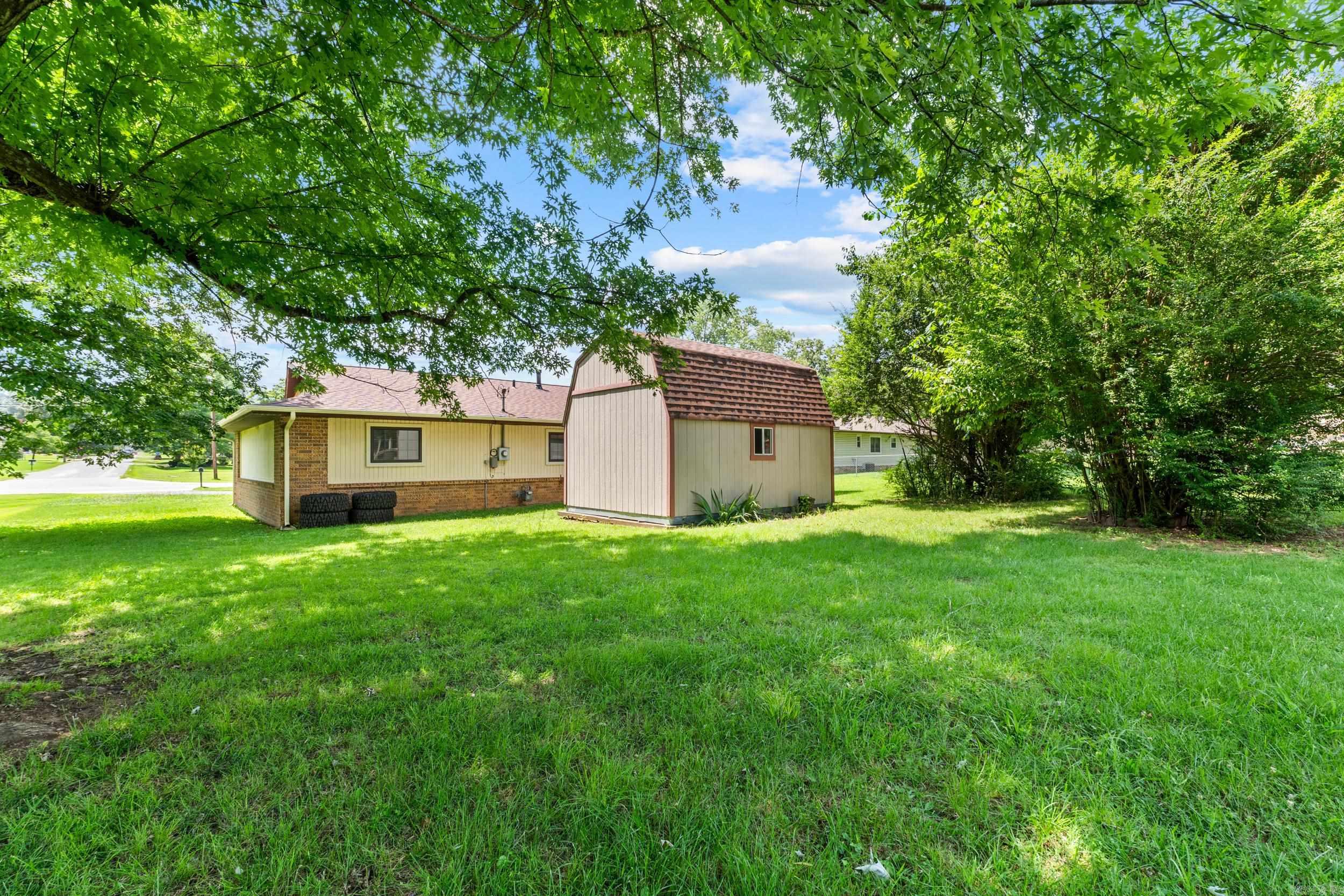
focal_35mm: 16
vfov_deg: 74.6
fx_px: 588
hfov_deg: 97.6
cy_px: 448
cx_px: 672
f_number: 7.1
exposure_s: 1/100
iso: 400
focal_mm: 10.5
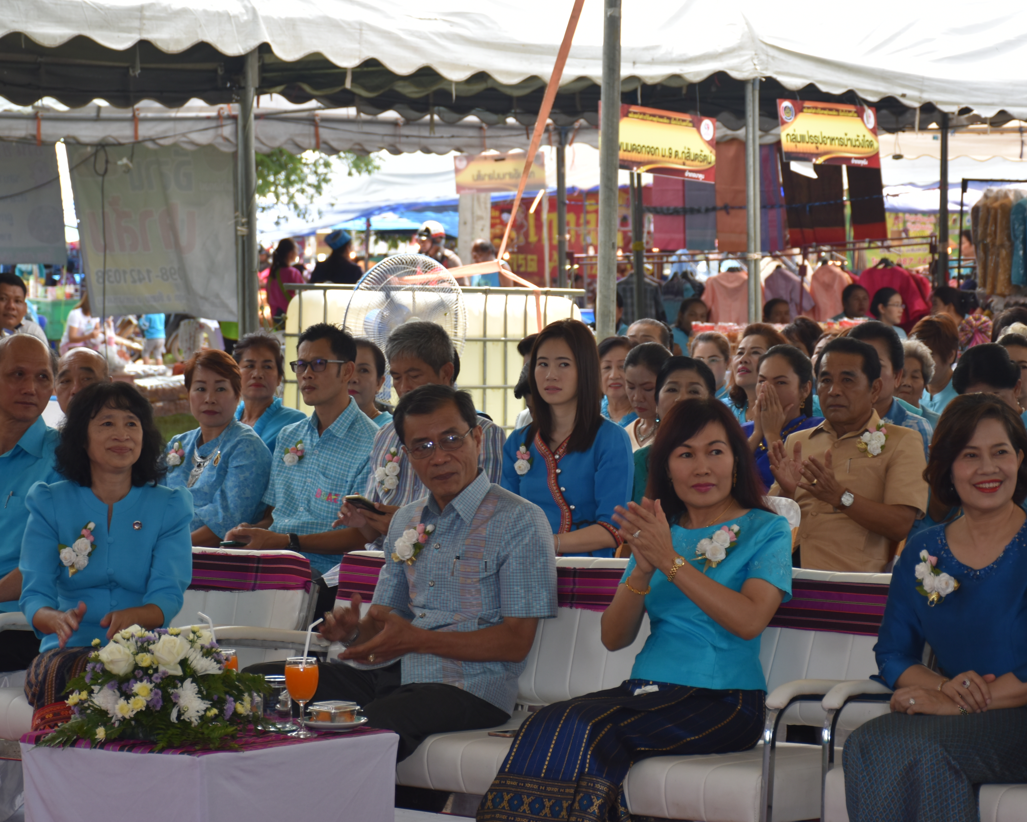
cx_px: 495
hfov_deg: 17.2
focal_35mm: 112
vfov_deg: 13.8
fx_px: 3404
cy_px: 399
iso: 140
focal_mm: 62
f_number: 5.6
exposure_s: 1/125
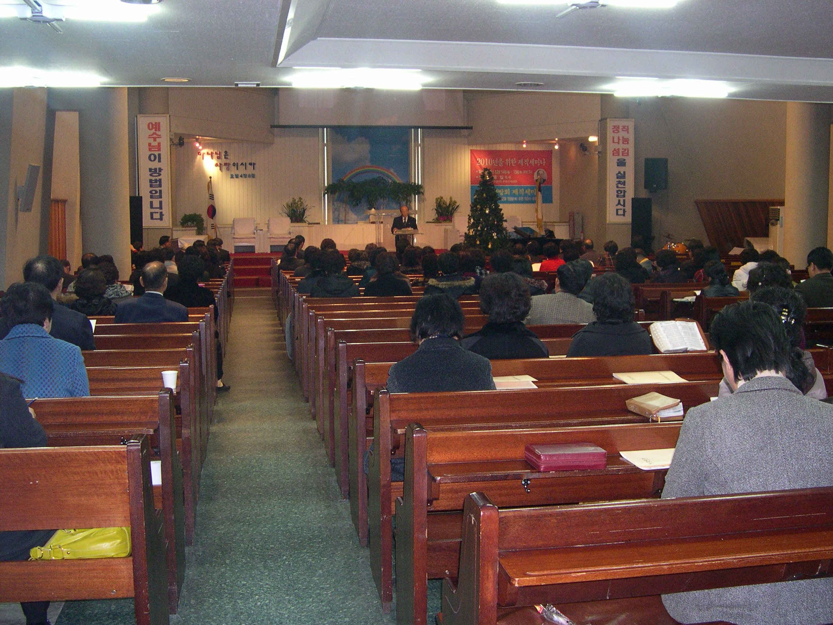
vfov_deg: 37.7
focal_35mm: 38
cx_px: 416
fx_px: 914
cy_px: 312
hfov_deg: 49.0
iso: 400
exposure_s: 1/60
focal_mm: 8
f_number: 2.8
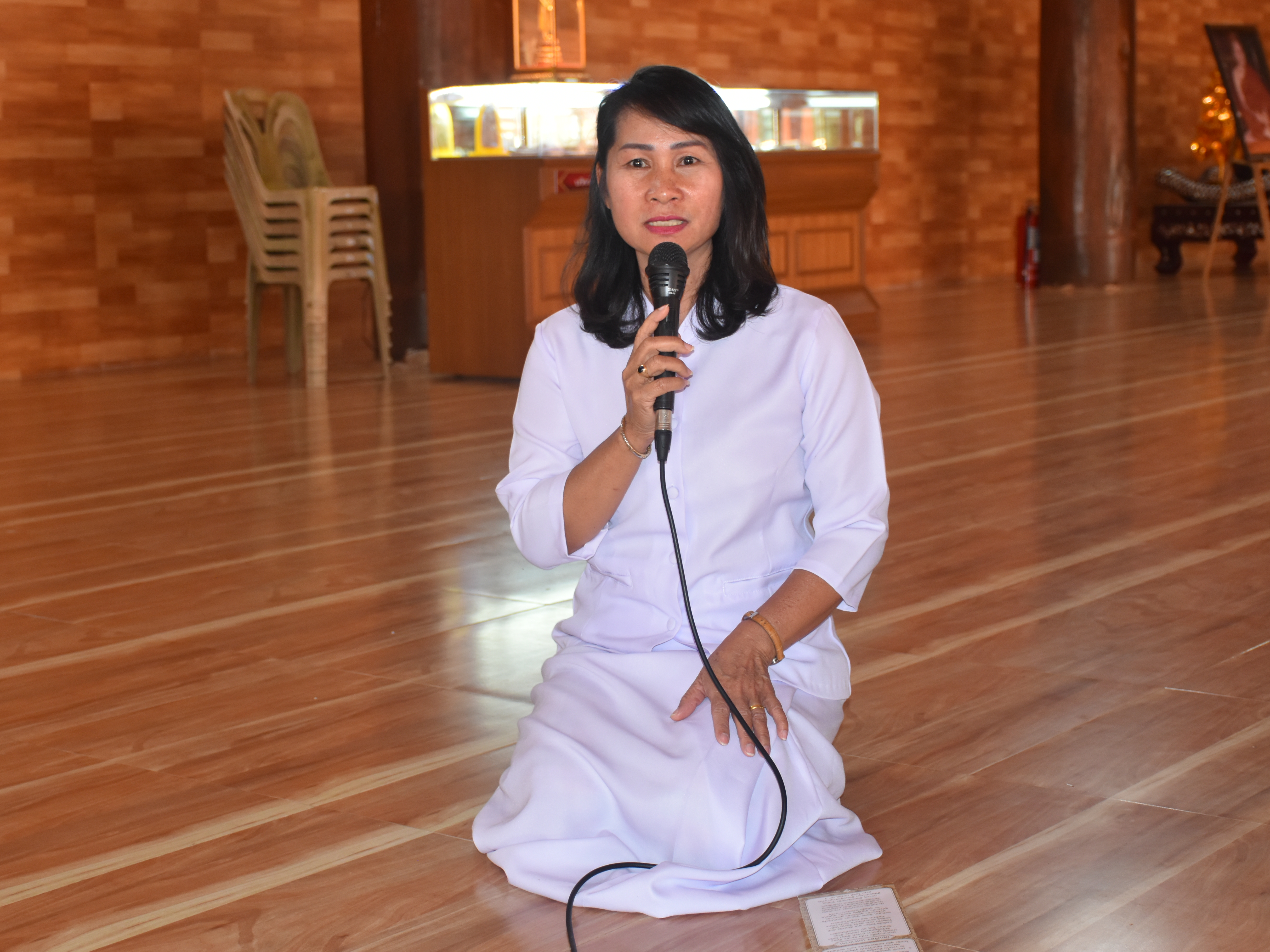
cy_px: 474
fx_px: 2275
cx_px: 632
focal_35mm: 62
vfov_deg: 23.7
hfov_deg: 31.2
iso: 800
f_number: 4.2
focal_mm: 38
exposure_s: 1/80
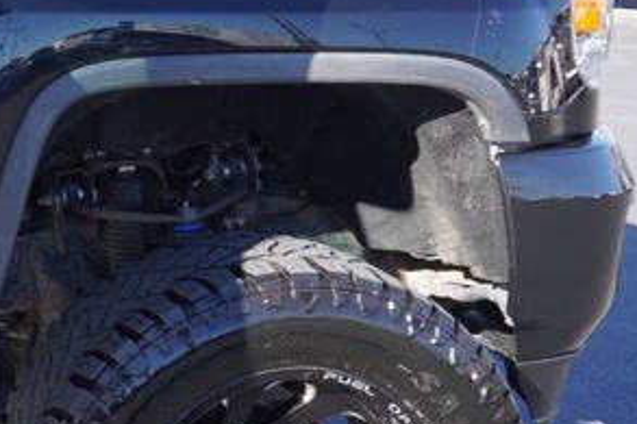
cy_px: 120
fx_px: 1485
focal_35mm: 84
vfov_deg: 16.2
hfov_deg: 20.0
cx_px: -383
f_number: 5
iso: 100
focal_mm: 16
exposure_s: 1/100
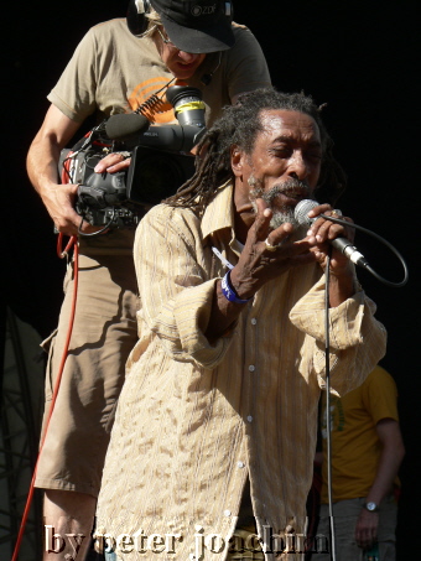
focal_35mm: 143
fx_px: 2318
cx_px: 210
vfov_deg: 13.8
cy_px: 280
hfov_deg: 10.4
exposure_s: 1/320
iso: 64
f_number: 4
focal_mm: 24.6
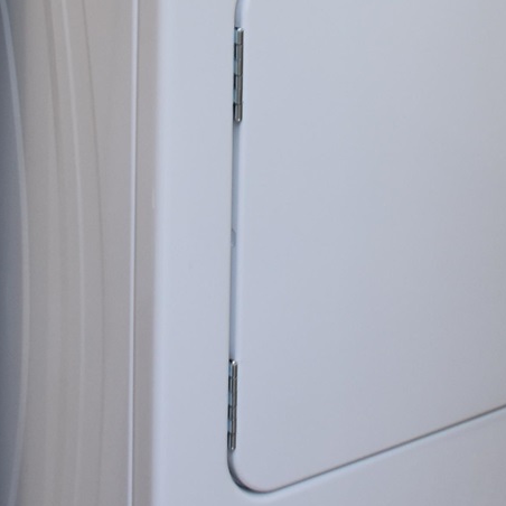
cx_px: 214
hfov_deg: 14.9
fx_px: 1935
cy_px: -439
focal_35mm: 117
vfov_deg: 13.2
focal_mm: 18
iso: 320
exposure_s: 1/60
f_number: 4
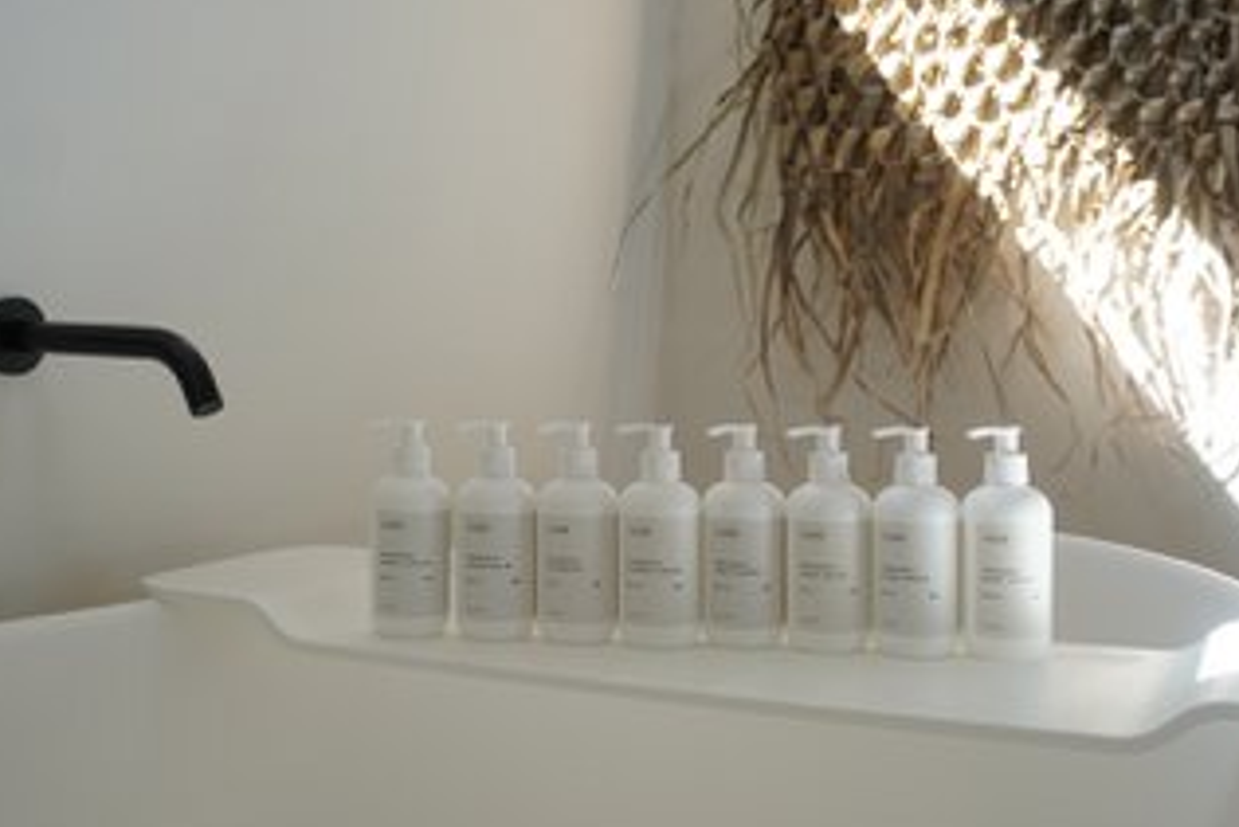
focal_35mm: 44
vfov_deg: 30.8
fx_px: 1502
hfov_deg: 44.8
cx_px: 569
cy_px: 374
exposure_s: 1/80
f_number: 4
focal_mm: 23
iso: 200
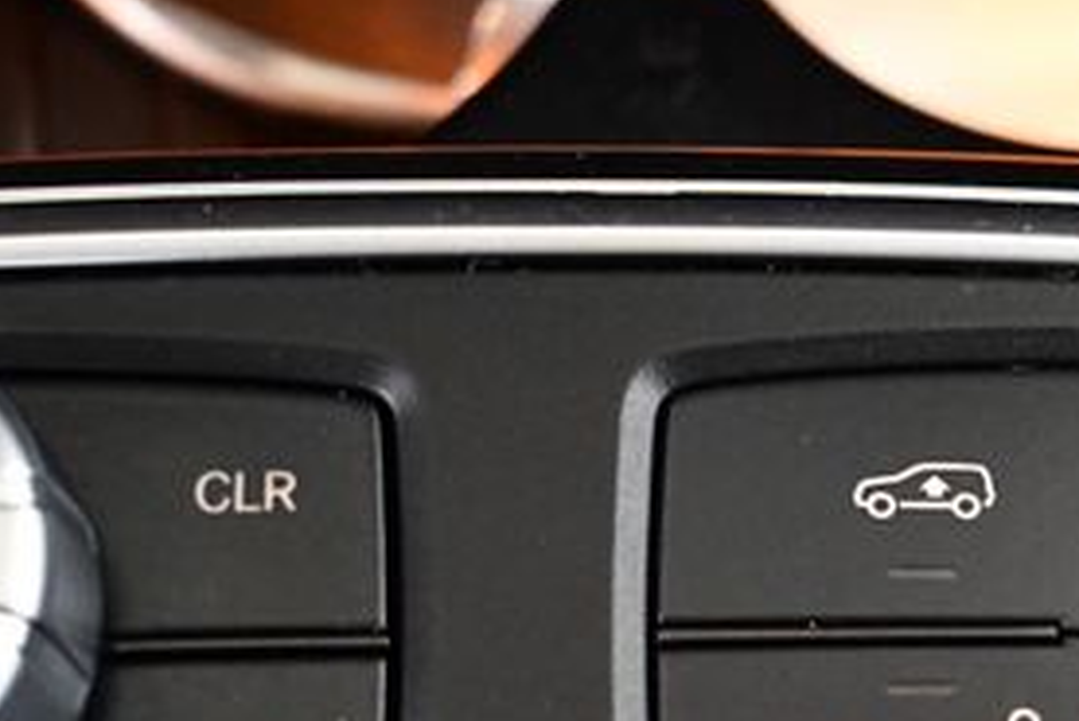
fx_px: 3598
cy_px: 659
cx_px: 1200
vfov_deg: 11.4
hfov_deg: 16.5
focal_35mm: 120
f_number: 4.5
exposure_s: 1/60
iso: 5000
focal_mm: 35
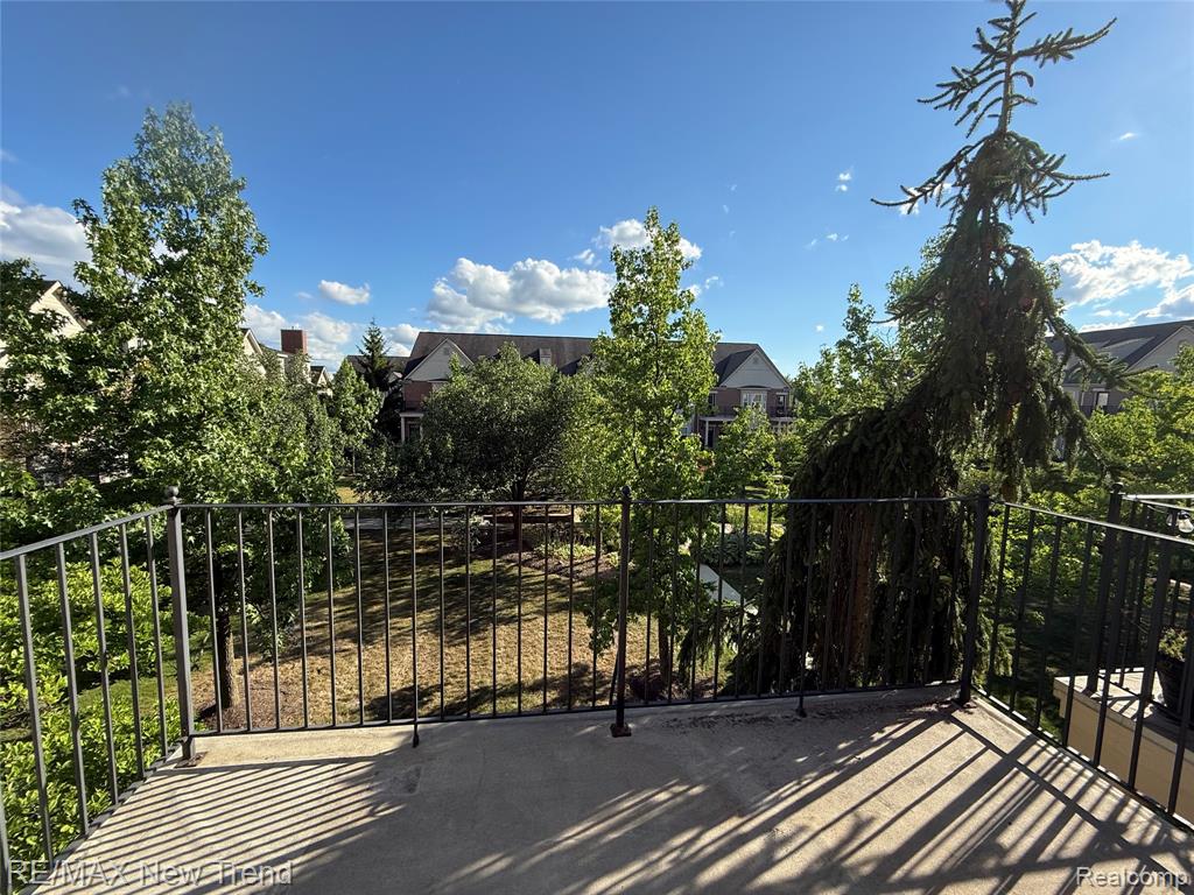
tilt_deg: -4.9
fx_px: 483
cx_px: 597
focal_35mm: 14
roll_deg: -1.1
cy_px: 448
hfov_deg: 102.1
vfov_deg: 85.7
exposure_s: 1/1259
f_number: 2.2
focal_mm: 2.22
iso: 64
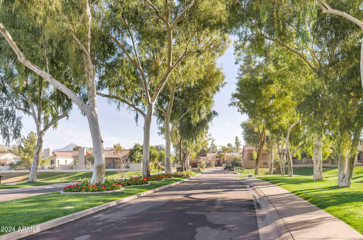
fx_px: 302
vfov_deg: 43.4
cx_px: 182
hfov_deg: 62.0
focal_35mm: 30
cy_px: 120
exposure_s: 1/160
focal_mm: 20
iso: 100
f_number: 6.3
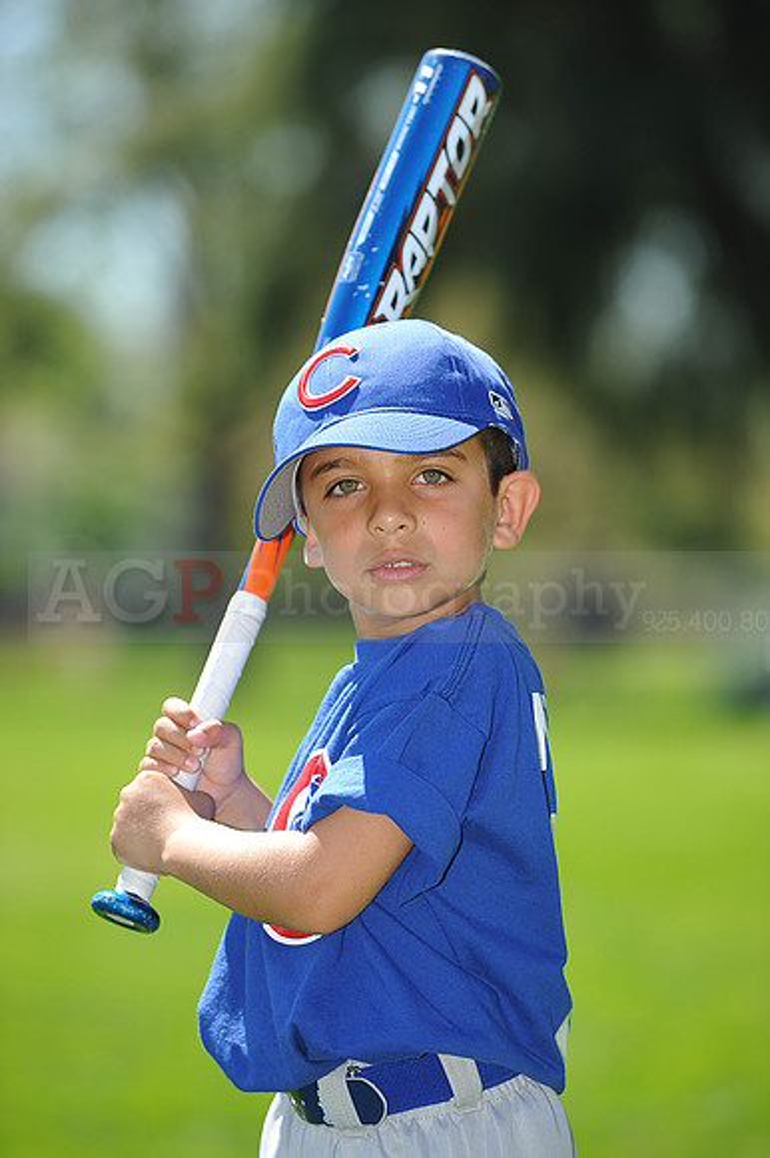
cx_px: 385
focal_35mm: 200
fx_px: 6424
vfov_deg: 10.3
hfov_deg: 6.9
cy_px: 579
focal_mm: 200
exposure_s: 1/640
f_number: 4.5
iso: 200
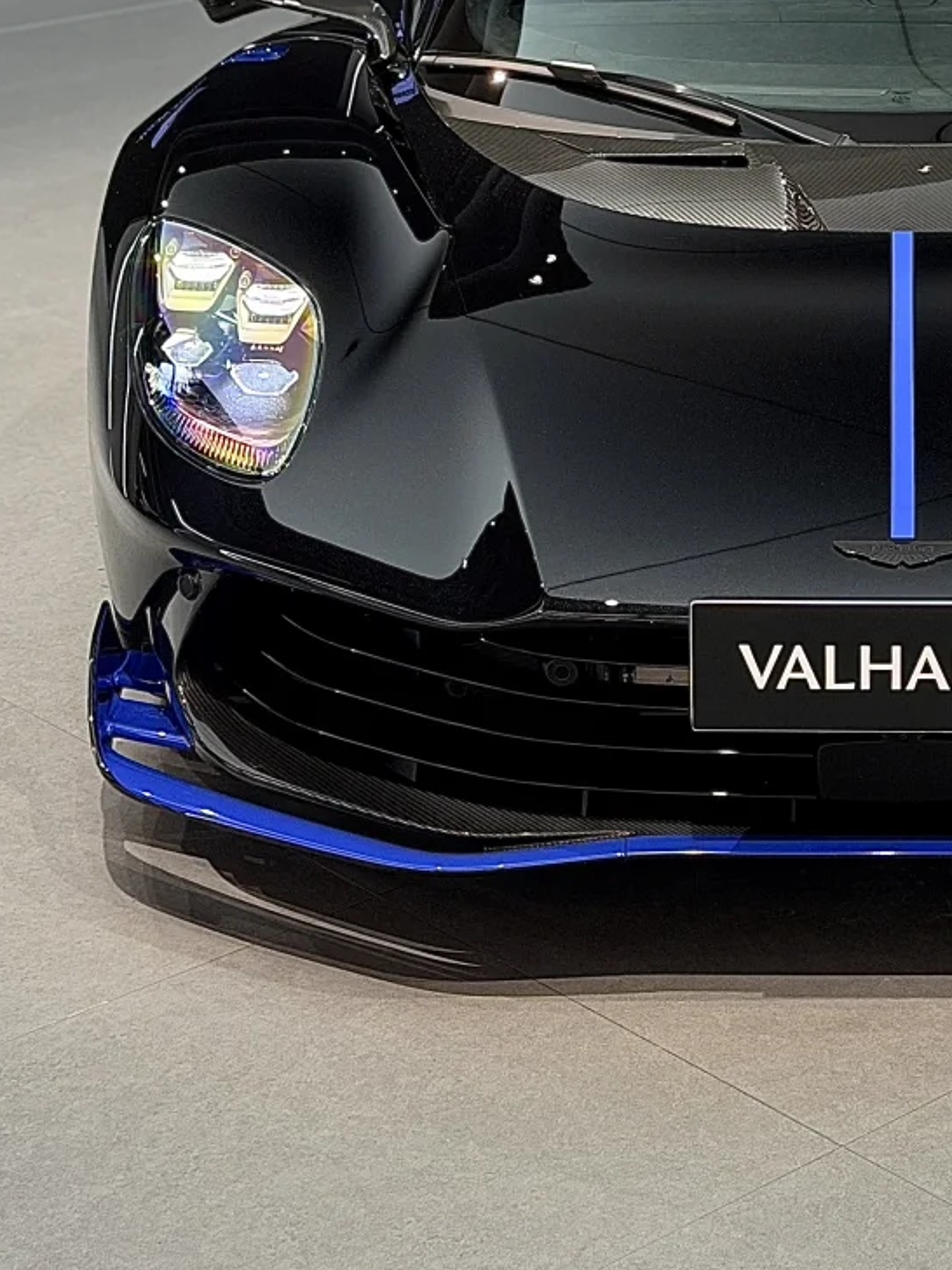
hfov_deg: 15.3
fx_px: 3484
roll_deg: -0.1
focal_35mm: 95
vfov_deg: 20.3
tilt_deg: -15.0
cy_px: 188
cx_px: 894
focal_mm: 6.76
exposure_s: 1/58
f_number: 1.78
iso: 200
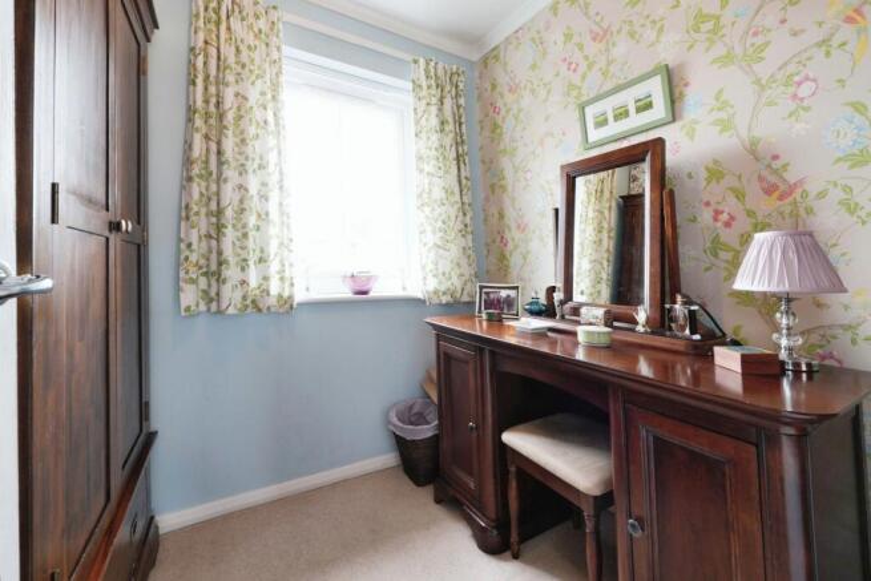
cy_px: 290
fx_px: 363
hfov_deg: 100.4
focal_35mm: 15
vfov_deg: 77.4
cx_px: 436
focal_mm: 10
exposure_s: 1/6
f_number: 8
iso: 200
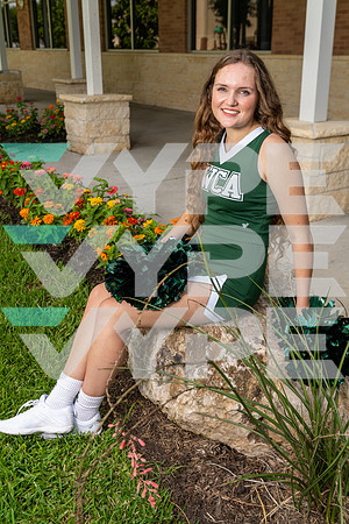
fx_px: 567
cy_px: 262
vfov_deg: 49.6
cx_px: 174
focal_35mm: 39
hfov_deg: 34.2
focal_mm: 39
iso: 200
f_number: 5.6
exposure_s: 1/250
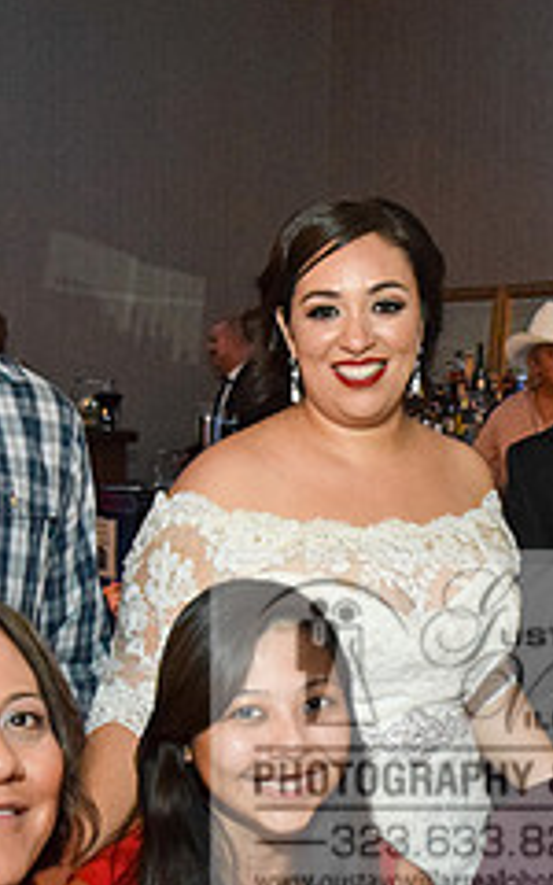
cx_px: 476
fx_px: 1784
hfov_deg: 17.4
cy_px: 577
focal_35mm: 74
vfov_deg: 27.7
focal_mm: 20
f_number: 5
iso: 4000
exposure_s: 1/60
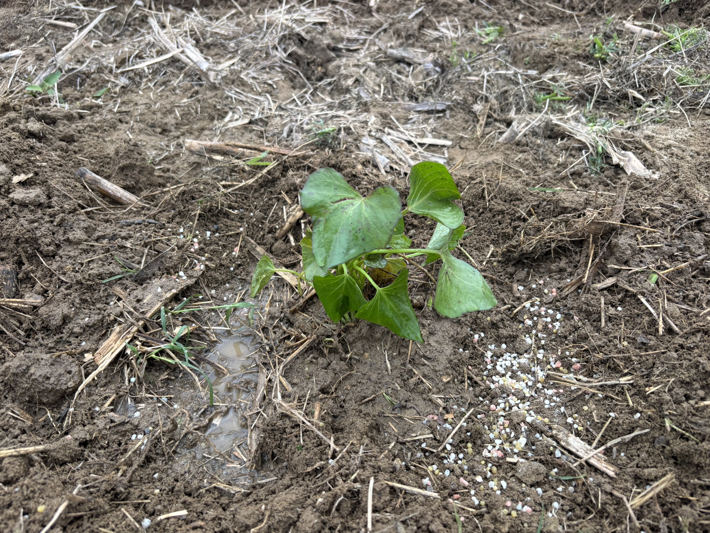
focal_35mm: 26
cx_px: 355
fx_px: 533
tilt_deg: -35.8
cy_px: 266
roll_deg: +2.3
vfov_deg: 53.1
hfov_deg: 67.3
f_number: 1.6
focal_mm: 5.96
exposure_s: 1/252
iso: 40
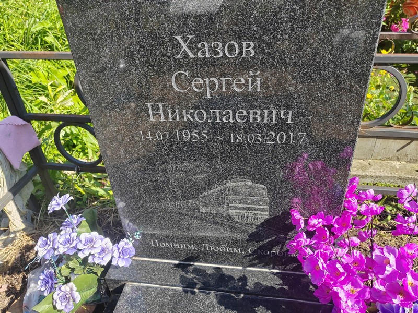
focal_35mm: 27
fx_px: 326
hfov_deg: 65.3
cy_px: 156
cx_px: 209
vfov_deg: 51.4
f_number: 1.9
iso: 100
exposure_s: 1/1000
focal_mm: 5.52
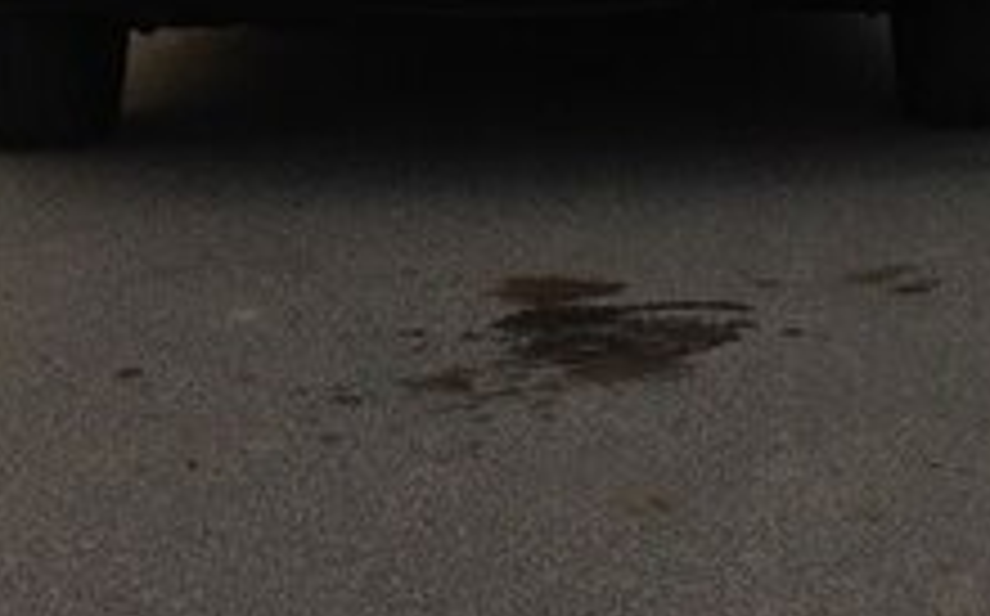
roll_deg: -1.1
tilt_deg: -8.0
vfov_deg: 12.1
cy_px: -128
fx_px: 2830
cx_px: 688
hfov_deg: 19.8
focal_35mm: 105
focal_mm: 4.12
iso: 50
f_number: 2.4
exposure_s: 1/1323
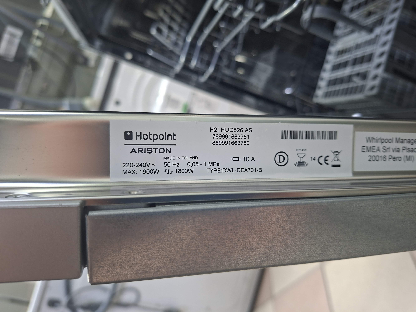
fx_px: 276
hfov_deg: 73.9
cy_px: 156
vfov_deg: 58.9
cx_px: 208
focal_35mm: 23
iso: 400
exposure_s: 1/25
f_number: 1.8
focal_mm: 5.54
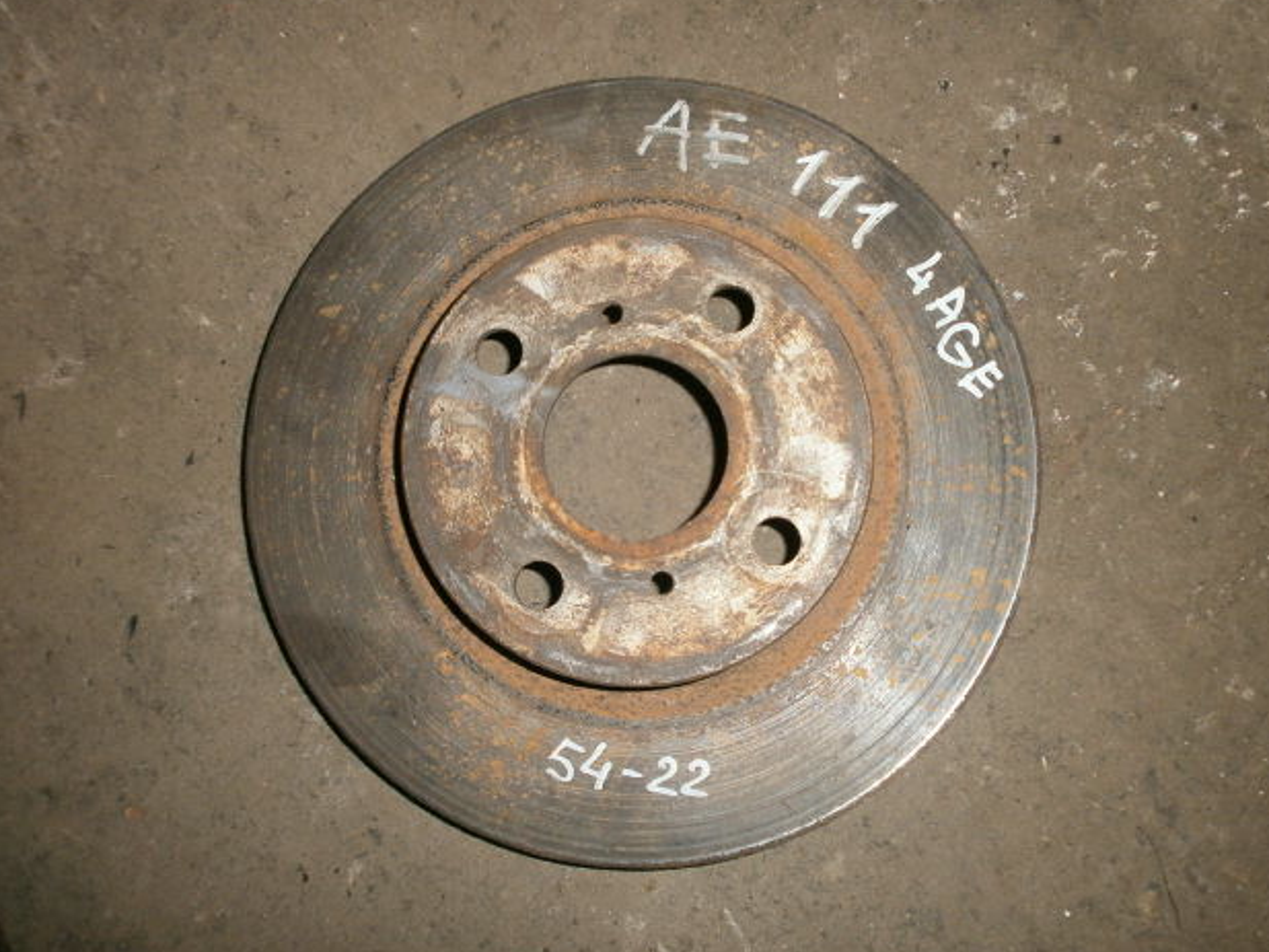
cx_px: 642
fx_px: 1027
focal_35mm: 28
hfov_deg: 63.4
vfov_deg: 49.8
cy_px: 465
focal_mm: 4.8
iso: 125
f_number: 2.9
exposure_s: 1/30
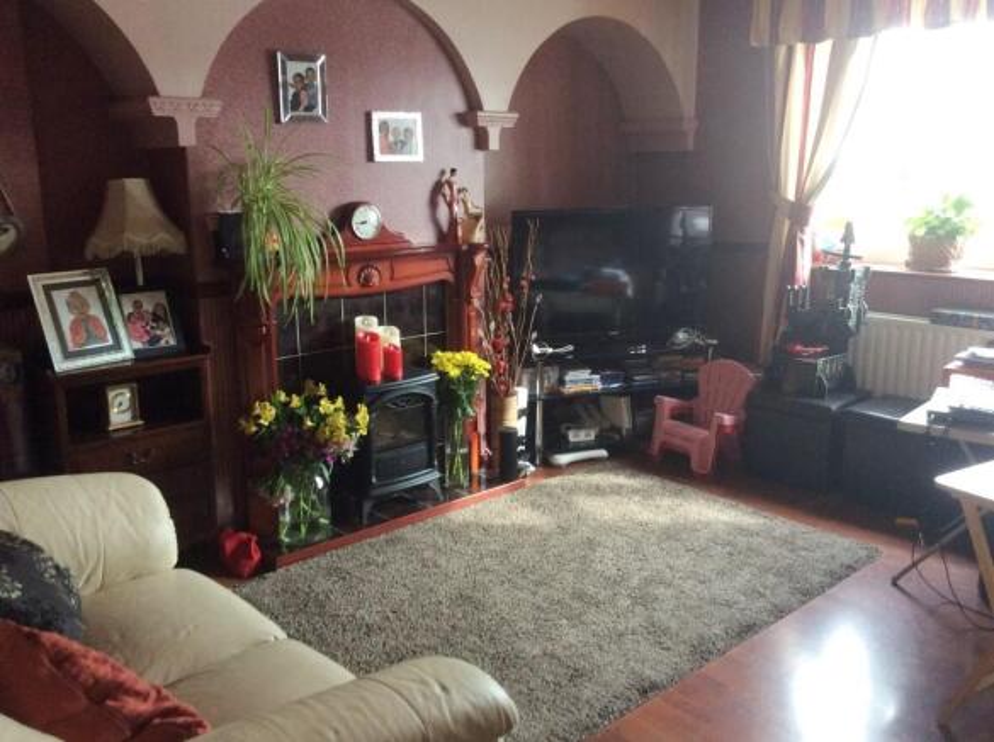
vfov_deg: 44.1
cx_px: 497
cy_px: 371
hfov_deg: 56.9
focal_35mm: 32
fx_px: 918
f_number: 2.4
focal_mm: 3.3
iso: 125
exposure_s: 1/25
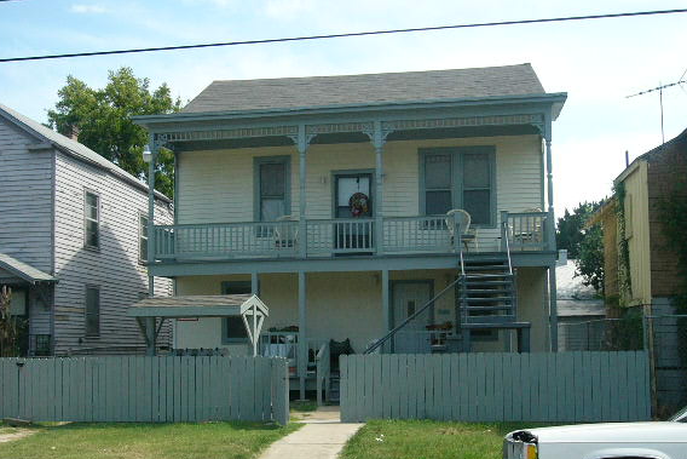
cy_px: 289
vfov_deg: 32.5
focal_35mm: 41
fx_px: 783
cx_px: 348
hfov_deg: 47.4
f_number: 8
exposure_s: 1/125
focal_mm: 5.8
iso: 100
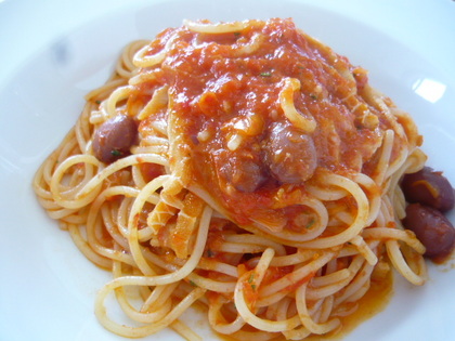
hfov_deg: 55.4
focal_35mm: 33
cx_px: 228
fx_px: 434
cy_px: 170
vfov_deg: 42.9
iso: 200
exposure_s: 1/30
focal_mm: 5.5
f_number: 2.8
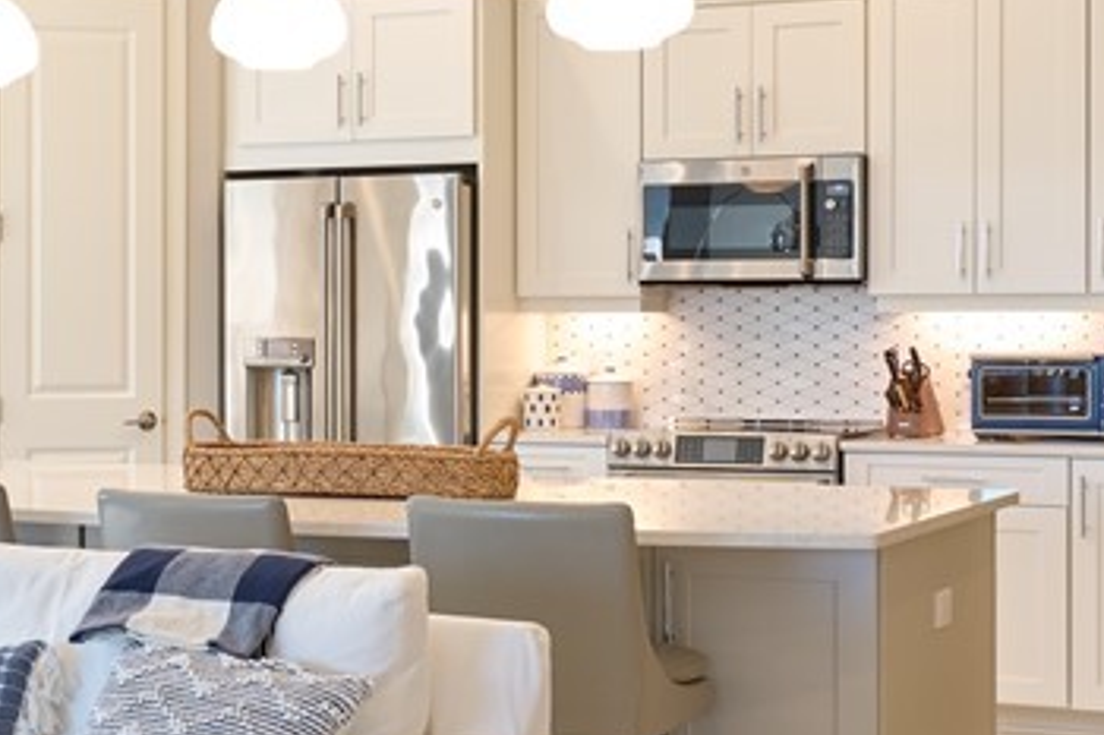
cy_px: 350
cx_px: 82
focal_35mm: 87
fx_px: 2667
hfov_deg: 22.7
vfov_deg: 15.7
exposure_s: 1/1.59
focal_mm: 28
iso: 200
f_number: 14
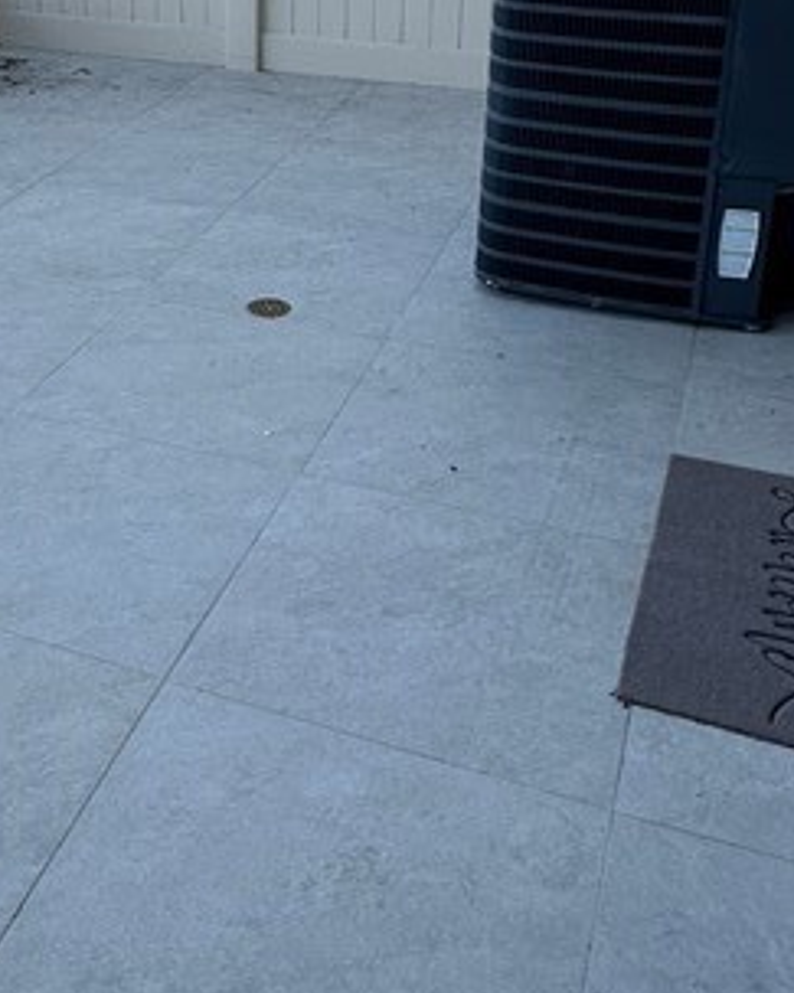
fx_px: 1352
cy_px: 180
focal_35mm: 46
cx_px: 95
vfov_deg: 38.6
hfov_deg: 31.4
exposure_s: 1/335
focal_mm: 2.22
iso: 40
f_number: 2.2
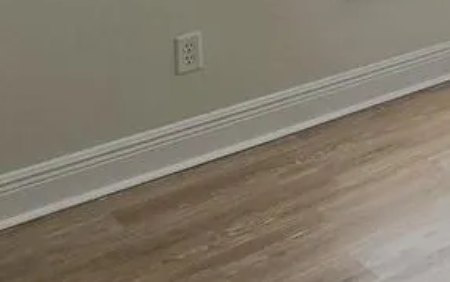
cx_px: 749
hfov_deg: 20.8
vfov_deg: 13.6
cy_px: -340
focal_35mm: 77
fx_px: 945
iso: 50
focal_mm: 2.2
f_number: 2.2
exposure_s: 1/330
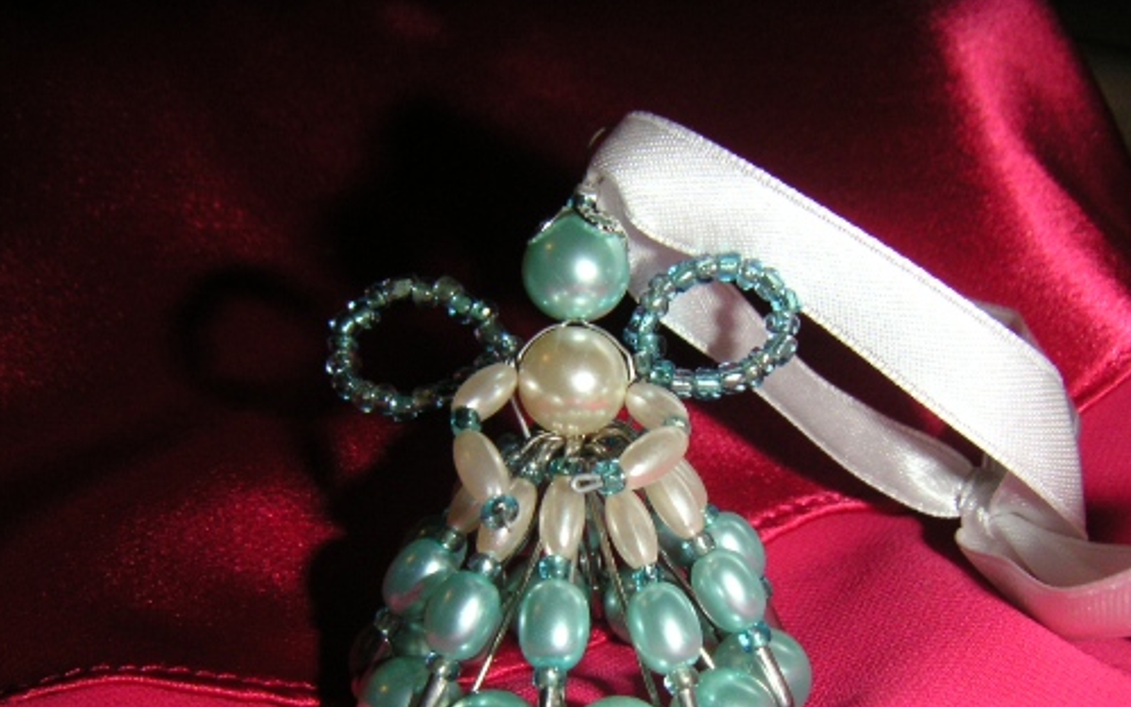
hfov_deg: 46.2
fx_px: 1326
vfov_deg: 29.8
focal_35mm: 43
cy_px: 442
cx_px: 538
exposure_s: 1/45
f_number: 6.7
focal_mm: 5
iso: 200
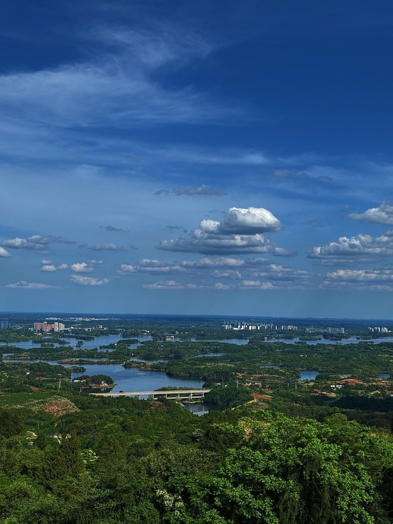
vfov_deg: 39.7
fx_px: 727
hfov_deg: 30.3
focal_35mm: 48
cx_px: 196
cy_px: 262
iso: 64
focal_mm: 6.86
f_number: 1.78
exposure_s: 1/5376
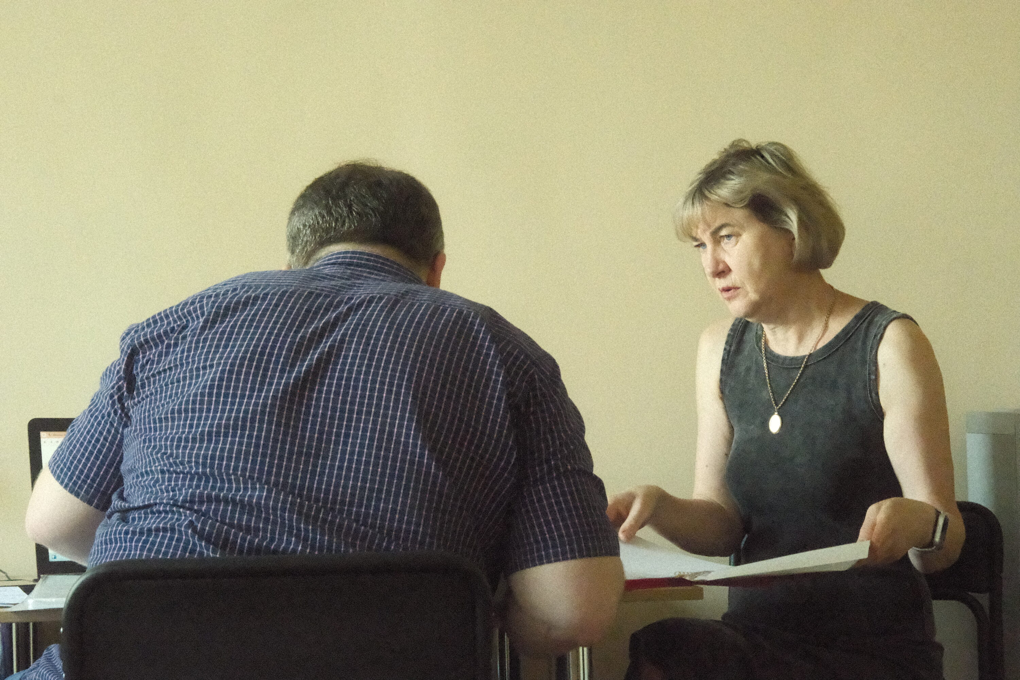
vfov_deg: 16.3
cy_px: 340
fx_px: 2380
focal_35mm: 84
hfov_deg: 24.2
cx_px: 510
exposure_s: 1/100
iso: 51200
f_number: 16
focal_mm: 56
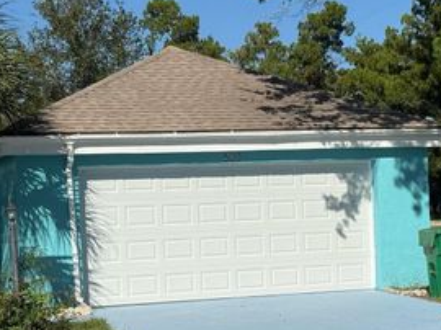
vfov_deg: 16.5
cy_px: 238
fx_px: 1133
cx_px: 243
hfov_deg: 22.0
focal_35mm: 89
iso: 64
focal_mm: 6.76
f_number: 1.78
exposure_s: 1/11364
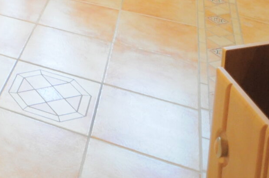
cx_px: -142
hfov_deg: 23.4
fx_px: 508
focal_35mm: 68
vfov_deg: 15.5
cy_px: -188
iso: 1250
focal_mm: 11
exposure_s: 1/30
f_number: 2.8
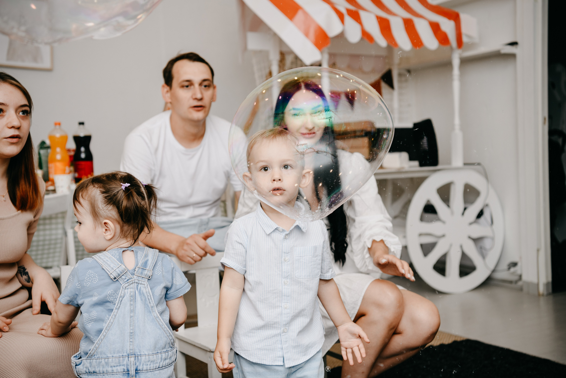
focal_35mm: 50
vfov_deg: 27.0
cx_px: 283
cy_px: 189
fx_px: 786
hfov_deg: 39.6
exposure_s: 1/160
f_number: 3.5
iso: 160
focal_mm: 50
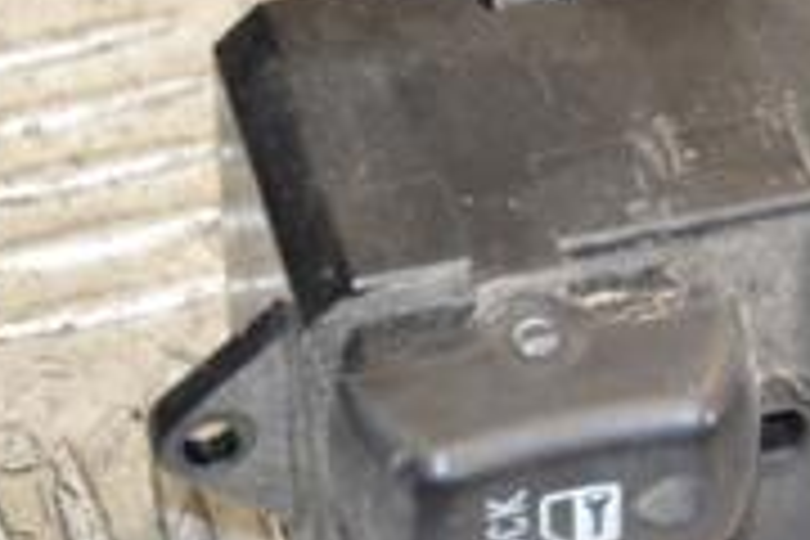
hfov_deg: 5.4
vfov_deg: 3.7
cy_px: 256
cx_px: 1138
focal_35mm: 376
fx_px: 8452
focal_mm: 75
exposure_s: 1/80
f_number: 5.3
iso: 800
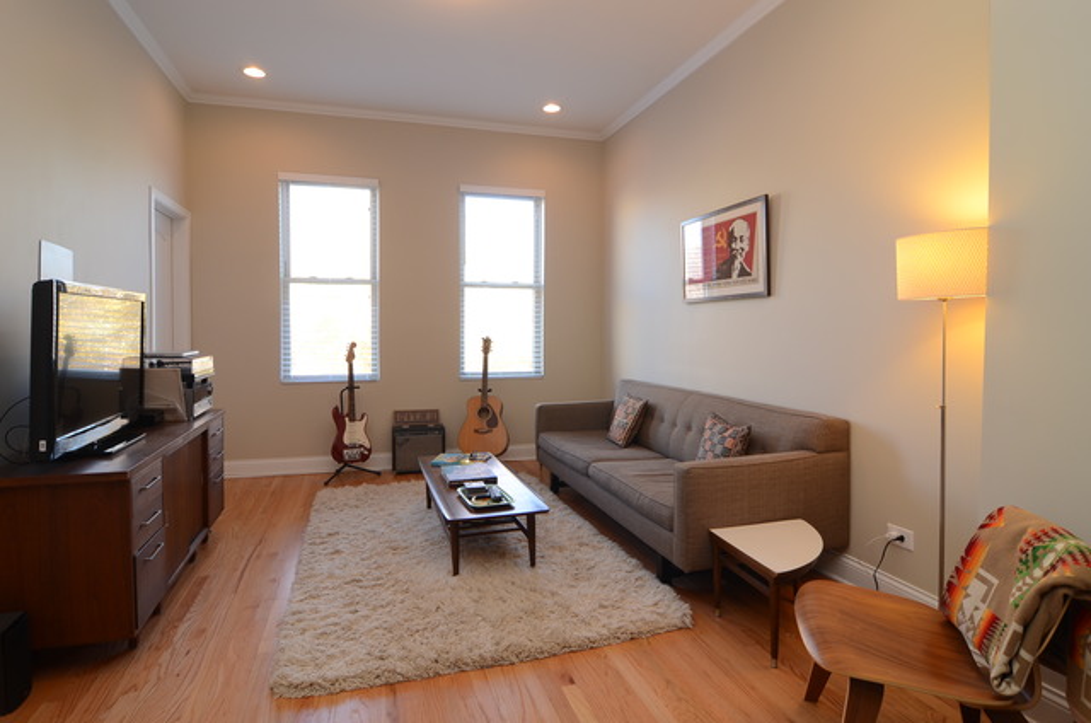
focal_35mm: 18
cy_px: 362
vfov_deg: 67.2
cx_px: 546
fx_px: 544
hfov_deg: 90.1
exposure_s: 1/13
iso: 250
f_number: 7.1
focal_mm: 12
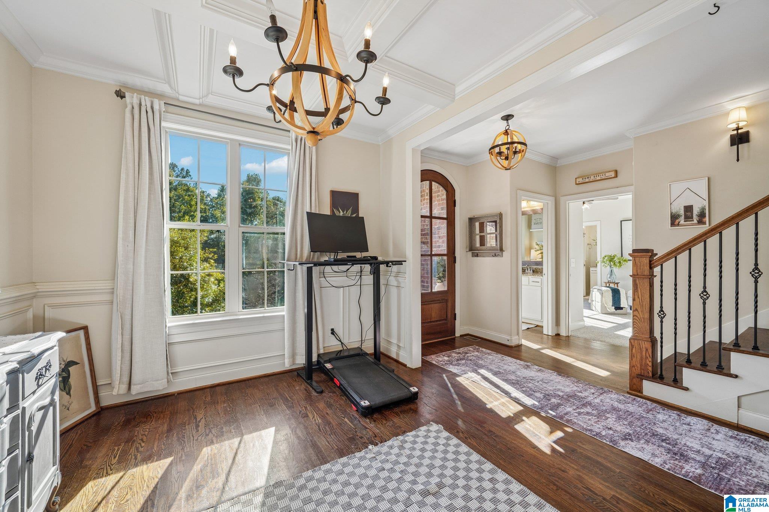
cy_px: 256
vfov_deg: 81.2
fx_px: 299
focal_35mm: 14
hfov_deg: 104.3
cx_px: 384
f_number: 8
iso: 400
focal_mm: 14
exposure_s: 1/80
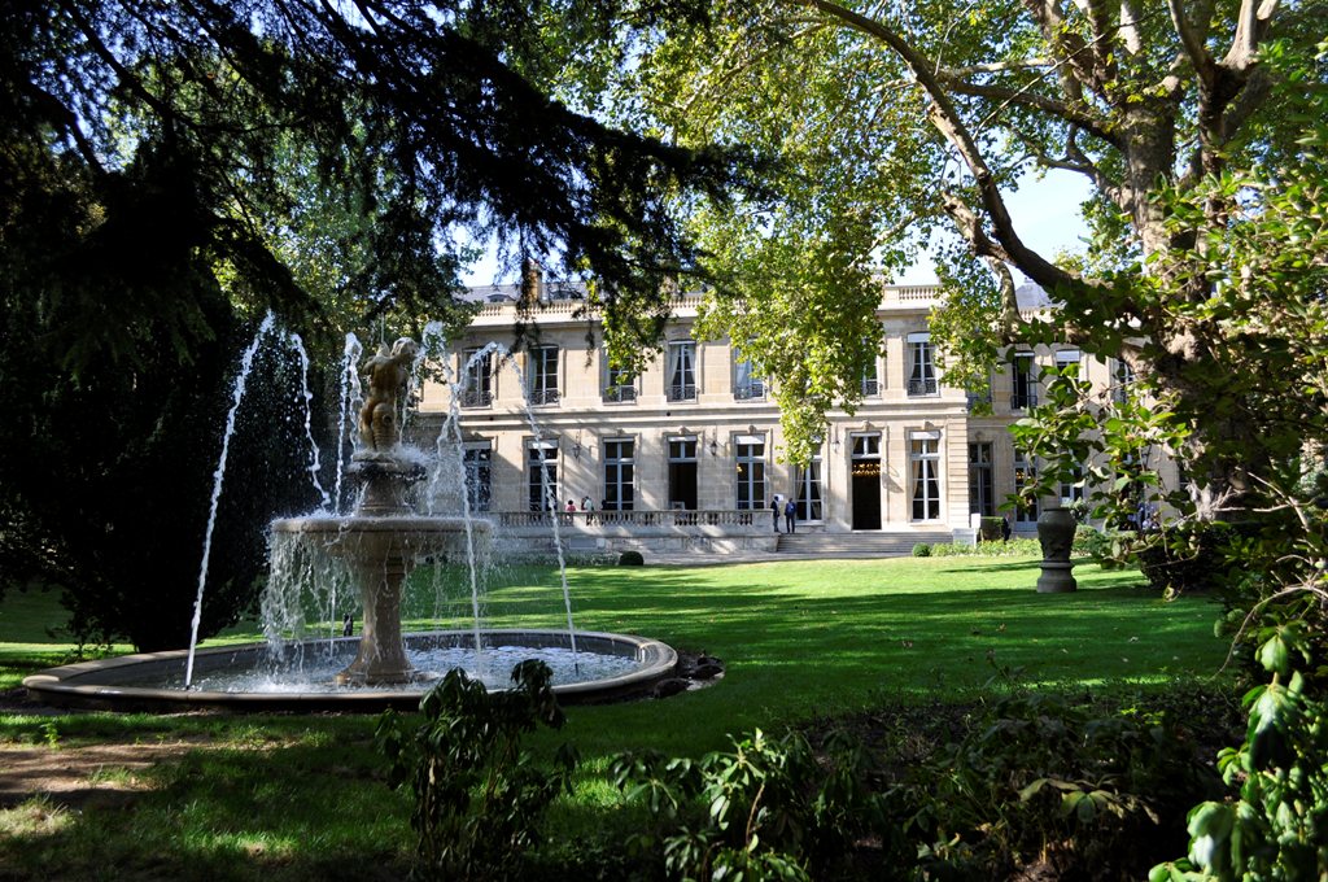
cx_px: 664
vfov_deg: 39.9
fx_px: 1216
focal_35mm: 33
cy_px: 441
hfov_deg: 57.3
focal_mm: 22
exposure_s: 1/160
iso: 200
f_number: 6.3
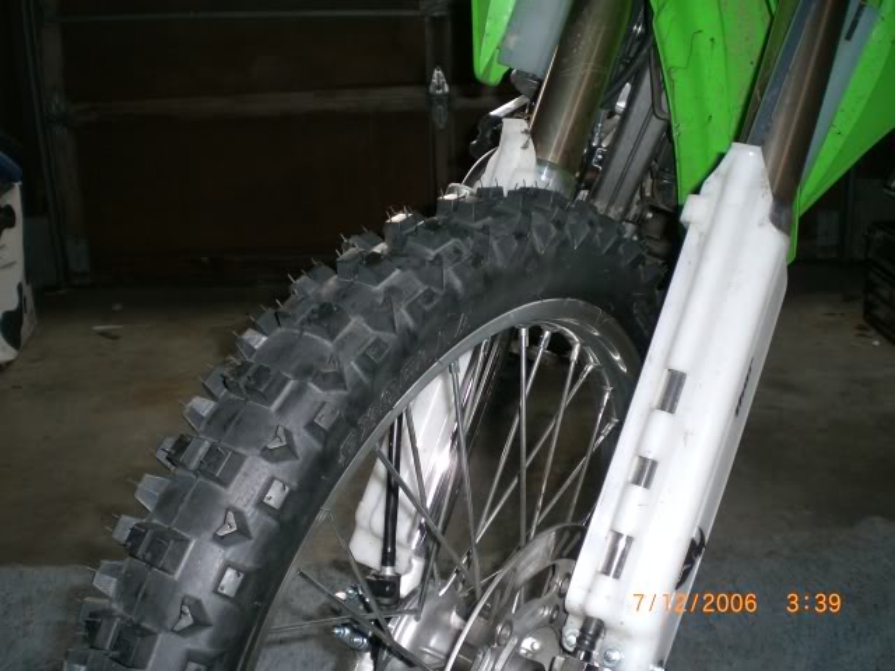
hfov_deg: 49.0
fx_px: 982
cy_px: 336
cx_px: 448
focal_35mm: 38
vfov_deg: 37.7
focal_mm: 6.3
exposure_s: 1/60
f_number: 3.1
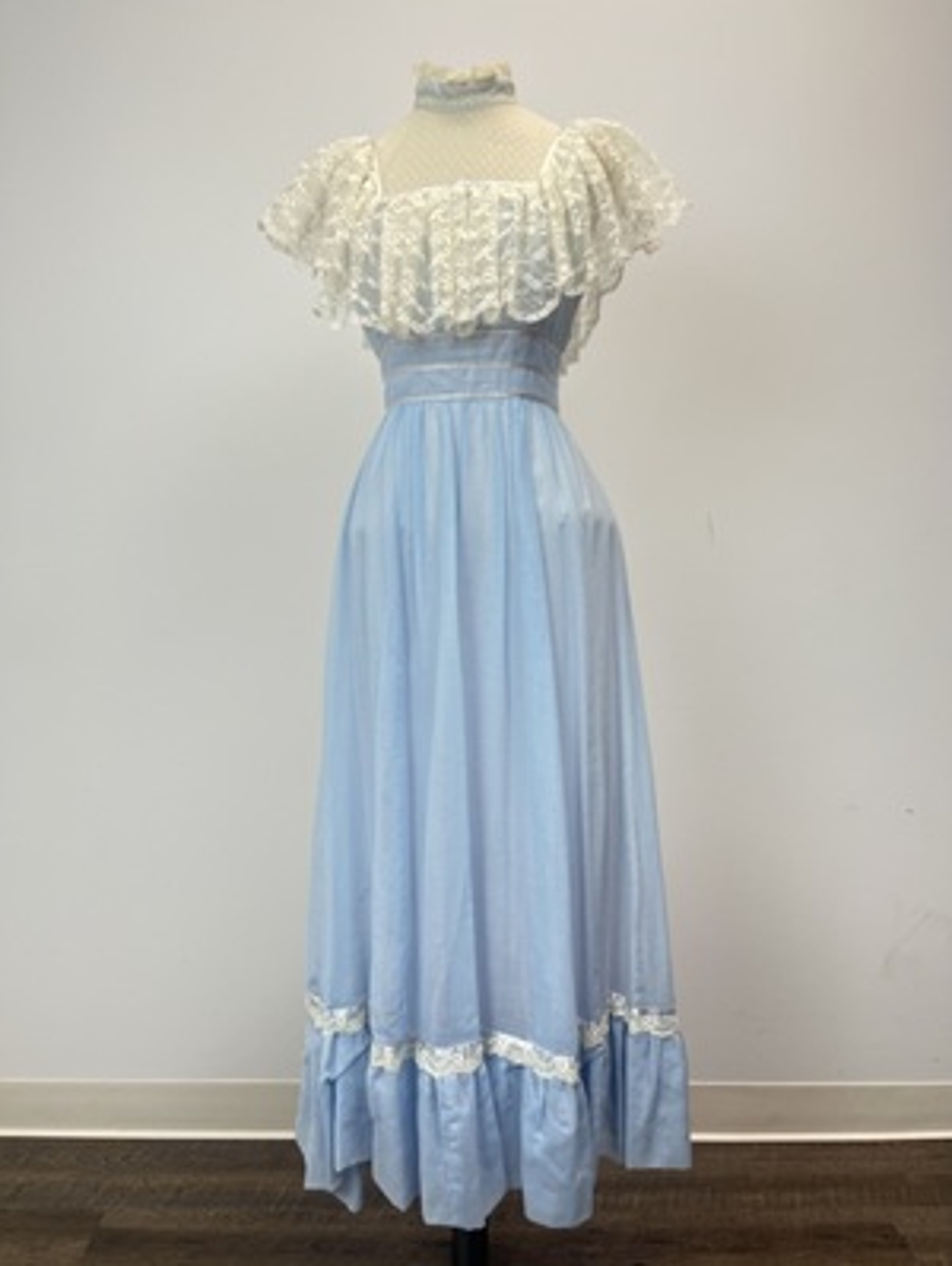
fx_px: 952
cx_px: 476
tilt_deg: -3.3
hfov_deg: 53.1
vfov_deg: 67.3
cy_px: 633
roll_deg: +0.5
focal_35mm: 26
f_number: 1.6
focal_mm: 5.1
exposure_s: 1/120
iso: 50
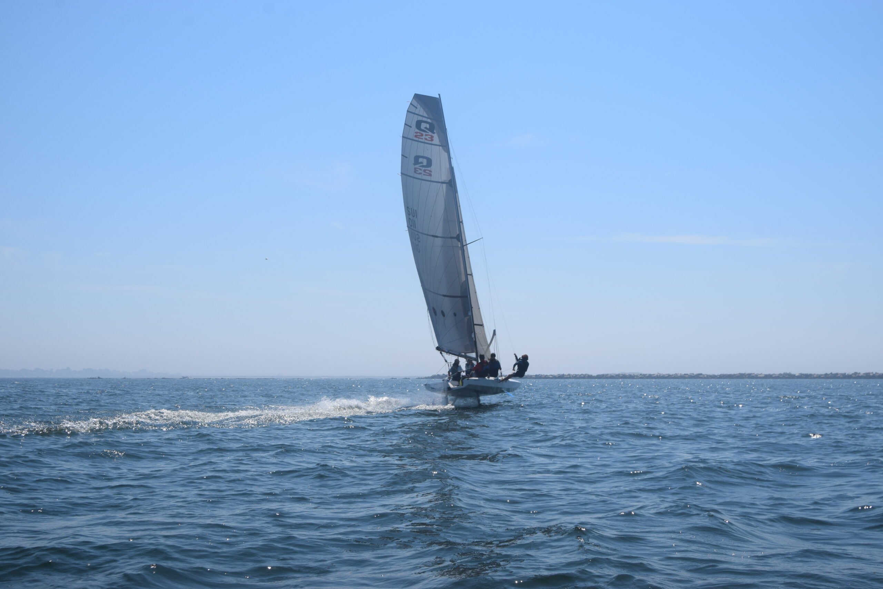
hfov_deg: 43.6
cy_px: 294
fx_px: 1104
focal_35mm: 45
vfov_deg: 29.9
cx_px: 442
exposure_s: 1/500
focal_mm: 30
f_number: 11
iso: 200
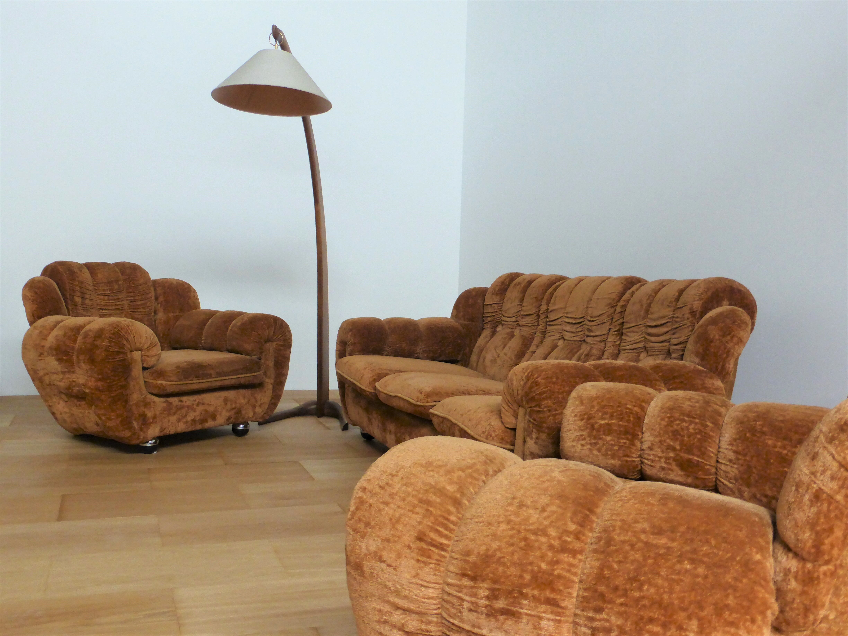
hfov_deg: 52.6
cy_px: 318
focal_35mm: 35
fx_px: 857
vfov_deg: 40.7
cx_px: 424
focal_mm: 6.1
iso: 400
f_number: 3.7
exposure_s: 1/60
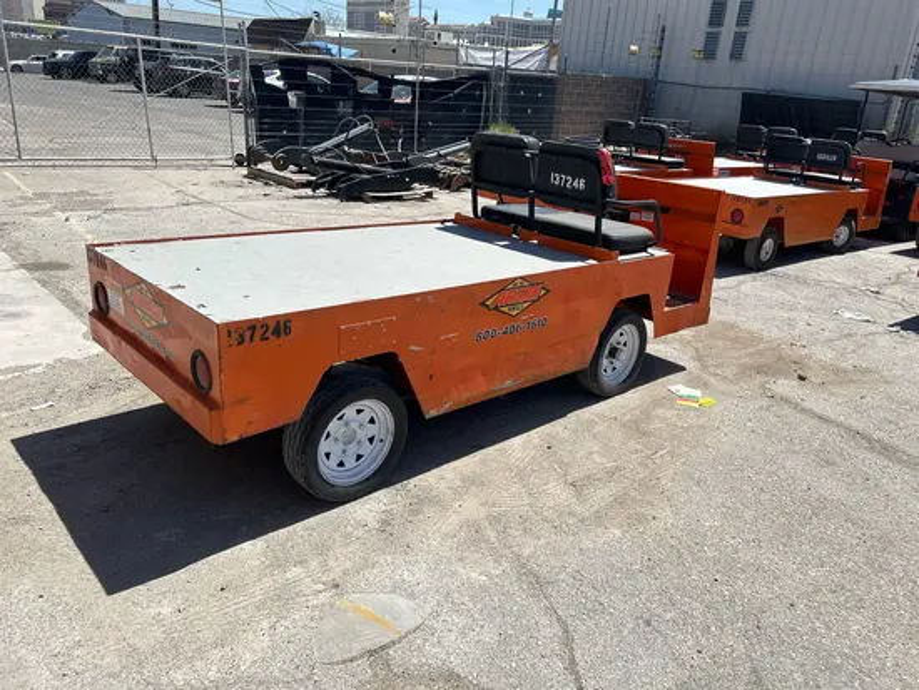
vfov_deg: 53.1
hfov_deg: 67.3
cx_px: 460
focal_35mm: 26
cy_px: 345
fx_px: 691
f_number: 1.5
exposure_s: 1/4831
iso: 50
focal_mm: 5.7
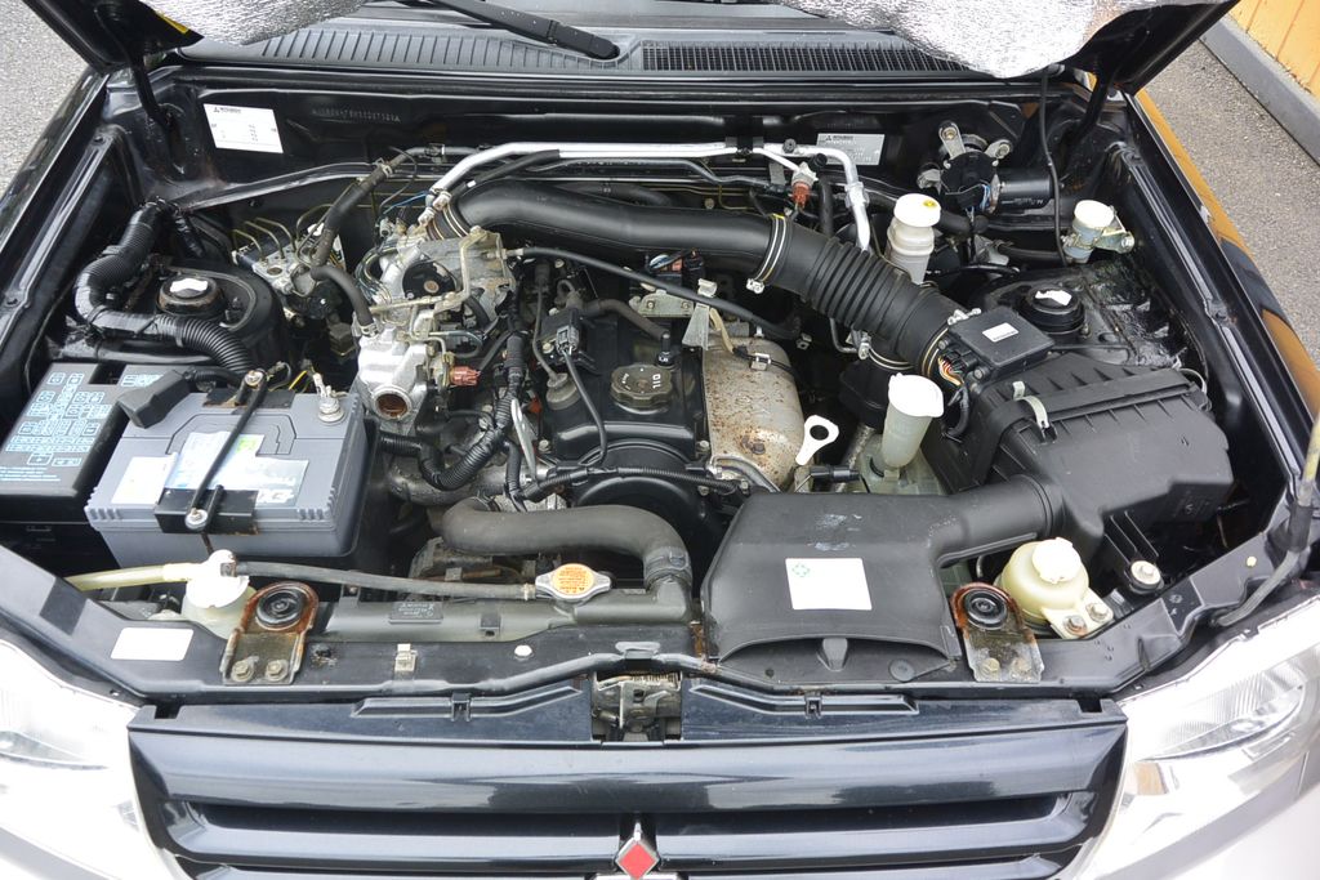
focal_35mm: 27
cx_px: 660
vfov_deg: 47.9
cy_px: 440
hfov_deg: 67.4
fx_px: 990
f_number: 4
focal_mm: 10
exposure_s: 1/250
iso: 160
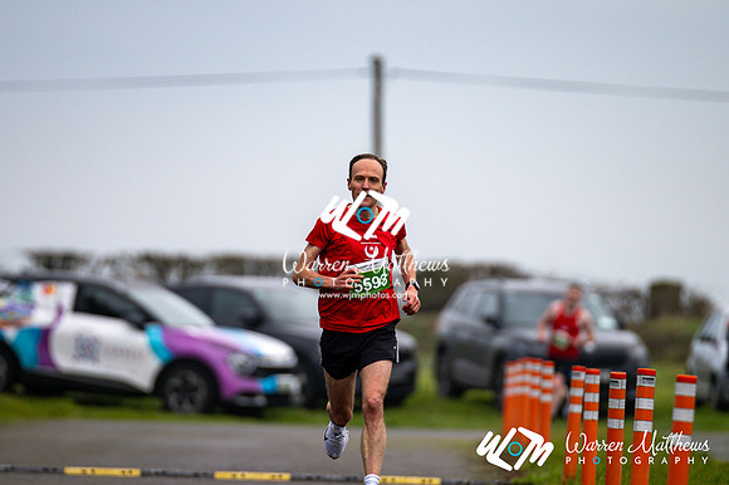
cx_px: 364
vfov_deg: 3.1
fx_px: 9107
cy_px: 242
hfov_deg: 4.6
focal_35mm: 450
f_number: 2.8
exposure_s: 1/1600
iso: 280
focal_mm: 300
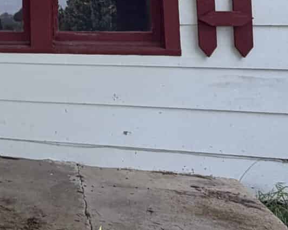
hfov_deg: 22.3
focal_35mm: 66
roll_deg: +0.7
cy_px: -29
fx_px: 563
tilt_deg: +2.2
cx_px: -170
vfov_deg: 21.8
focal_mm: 2.22
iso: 64
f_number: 2.2
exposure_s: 1/458
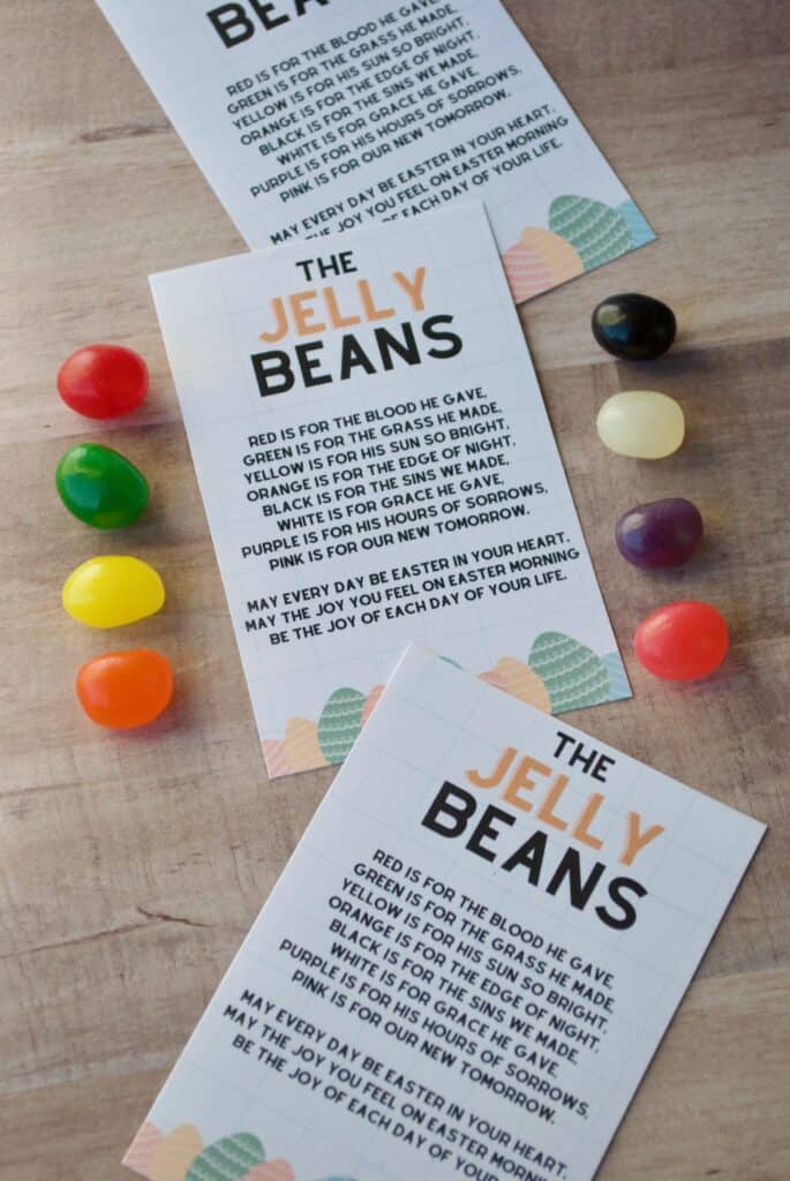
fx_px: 2709
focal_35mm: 82
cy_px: 590
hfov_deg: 16.6
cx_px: 395
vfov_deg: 24.6
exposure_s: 1/160
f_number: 6.3
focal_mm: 55
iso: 100
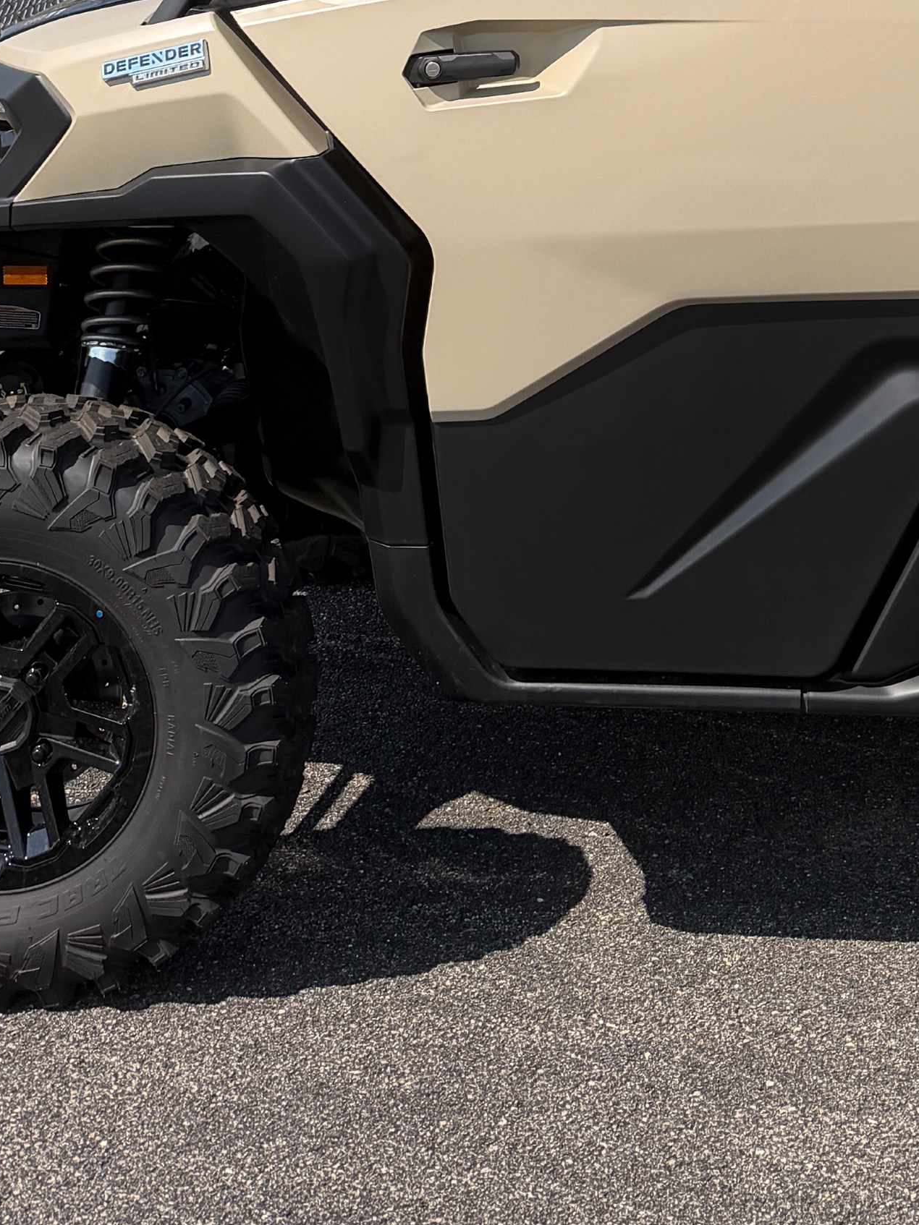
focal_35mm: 67
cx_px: 867
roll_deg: -0.6
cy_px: -396
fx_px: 2372
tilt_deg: +2.7
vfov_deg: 24.9
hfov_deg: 21.3
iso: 80
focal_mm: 6.76
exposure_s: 1/4975
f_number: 1.78
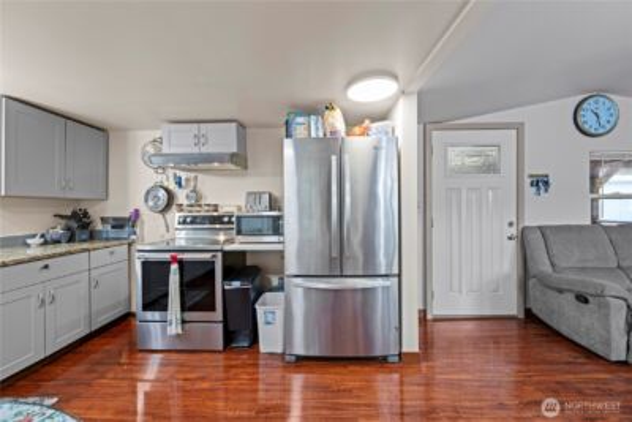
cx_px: 316
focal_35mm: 14
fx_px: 246
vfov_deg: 81.3
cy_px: 211
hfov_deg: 104.2
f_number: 8
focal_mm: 14
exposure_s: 1/1.25
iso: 200
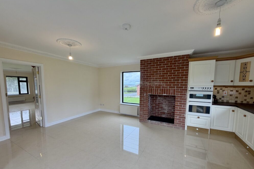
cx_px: 127
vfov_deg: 77.0
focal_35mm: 15
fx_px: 106
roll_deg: -0.2
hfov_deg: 100.4
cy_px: 95
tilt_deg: -5.8
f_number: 2.2
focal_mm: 2.22
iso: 32
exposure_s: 1/100
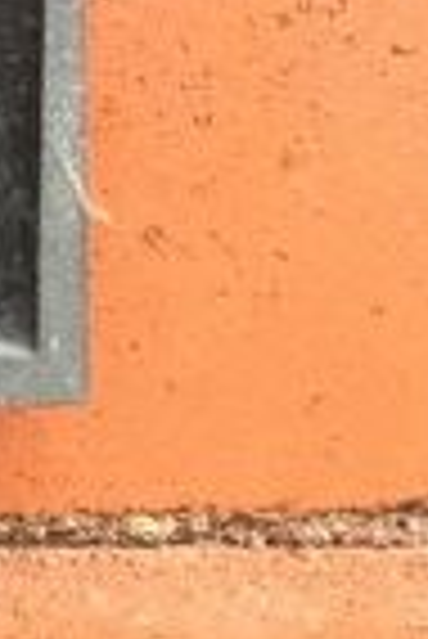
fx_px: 3024
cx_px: -1334
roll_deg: -0.4
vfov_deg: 11.2
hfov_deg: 6.4
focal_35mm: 170
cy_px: -513
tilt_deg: -0.2
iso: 25
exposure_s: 1/60
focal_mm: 4.15
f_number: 2.2
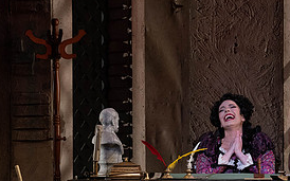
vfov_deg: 3.0
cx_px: 158
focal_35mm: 432
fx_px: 3413
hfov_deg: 4.9
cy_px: 133
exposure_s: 1/250
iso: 3200
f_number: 7.1
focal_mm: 200
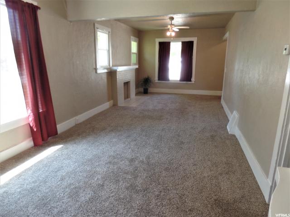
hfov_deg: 73.9
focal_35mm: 23
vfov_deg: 58.9
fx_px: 193
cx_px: 145
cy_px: 108
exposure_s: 1/30
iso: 120
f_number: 2.8
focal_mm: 4.1
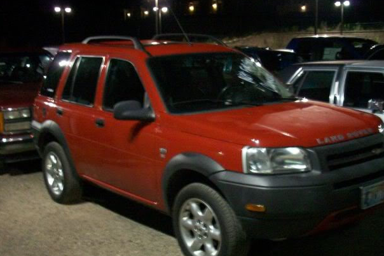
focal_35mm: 51
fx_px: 544
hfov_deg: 38.7
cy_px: 146
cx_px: 232
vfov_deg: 26.4
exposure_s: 1/8
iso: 200
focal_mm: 6.2
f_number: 2.8
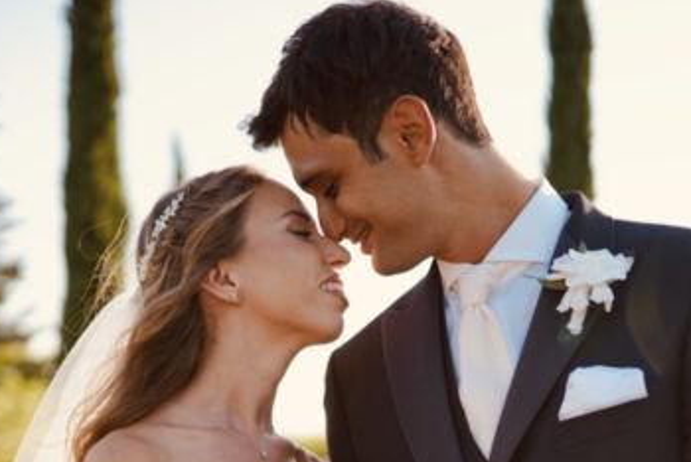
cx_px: 328
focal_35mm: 65
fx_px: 1249
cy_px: 391
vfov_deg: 20.6
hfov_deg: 30.9
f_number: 1.4
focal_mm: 35
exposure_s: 1/2500
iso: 100
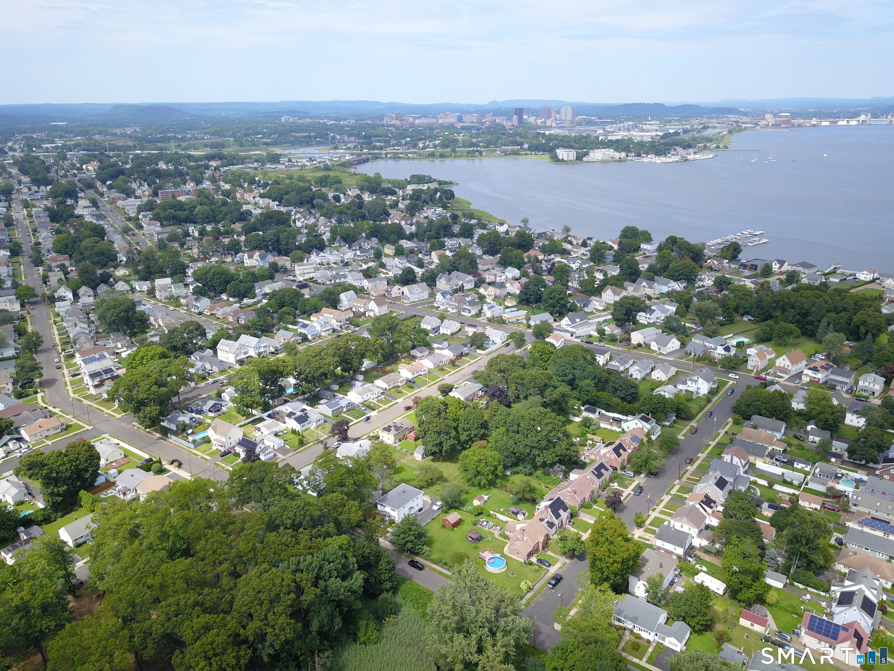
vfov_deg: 53.1
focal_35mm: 26
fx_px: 671
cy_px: 336
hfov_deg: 67.3
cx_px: 447
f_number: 2.2
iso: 100
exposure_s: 1/820
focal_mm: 4.7
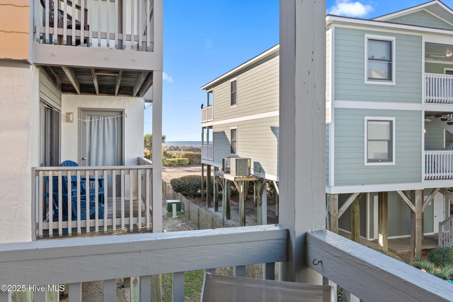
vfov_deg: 43.6
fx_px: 377
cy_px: 151
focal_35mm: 30
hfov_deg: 61.9
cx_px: 226
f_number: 5.6
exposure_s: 1/40
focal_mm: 20
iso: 100
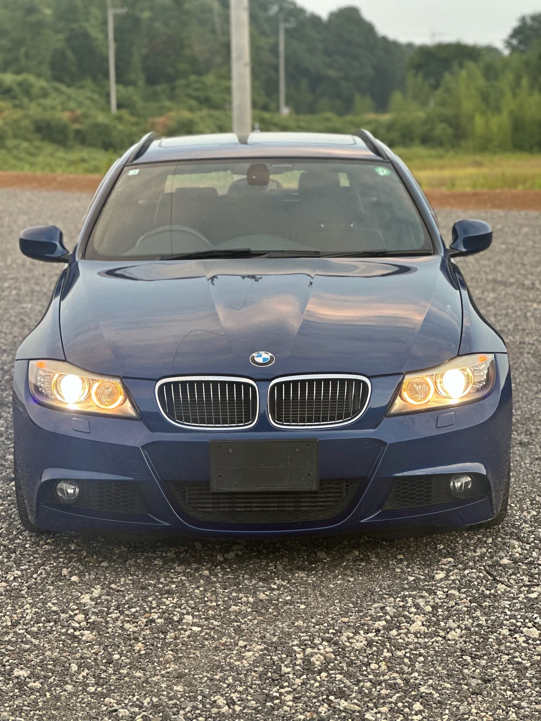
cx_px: 270
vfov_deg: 25.3
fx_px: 1605
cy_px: 360
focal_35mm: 77
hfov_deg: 19.1
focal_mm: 9
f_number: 2.8
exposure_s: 1/83
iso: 250
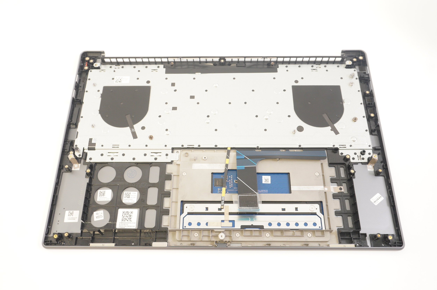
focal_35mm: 32
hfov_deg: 59.5
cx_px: 218
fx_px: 382
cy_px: 145
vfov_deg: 41.6
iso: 640
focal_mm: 21
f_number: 5.6
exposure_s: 1/13
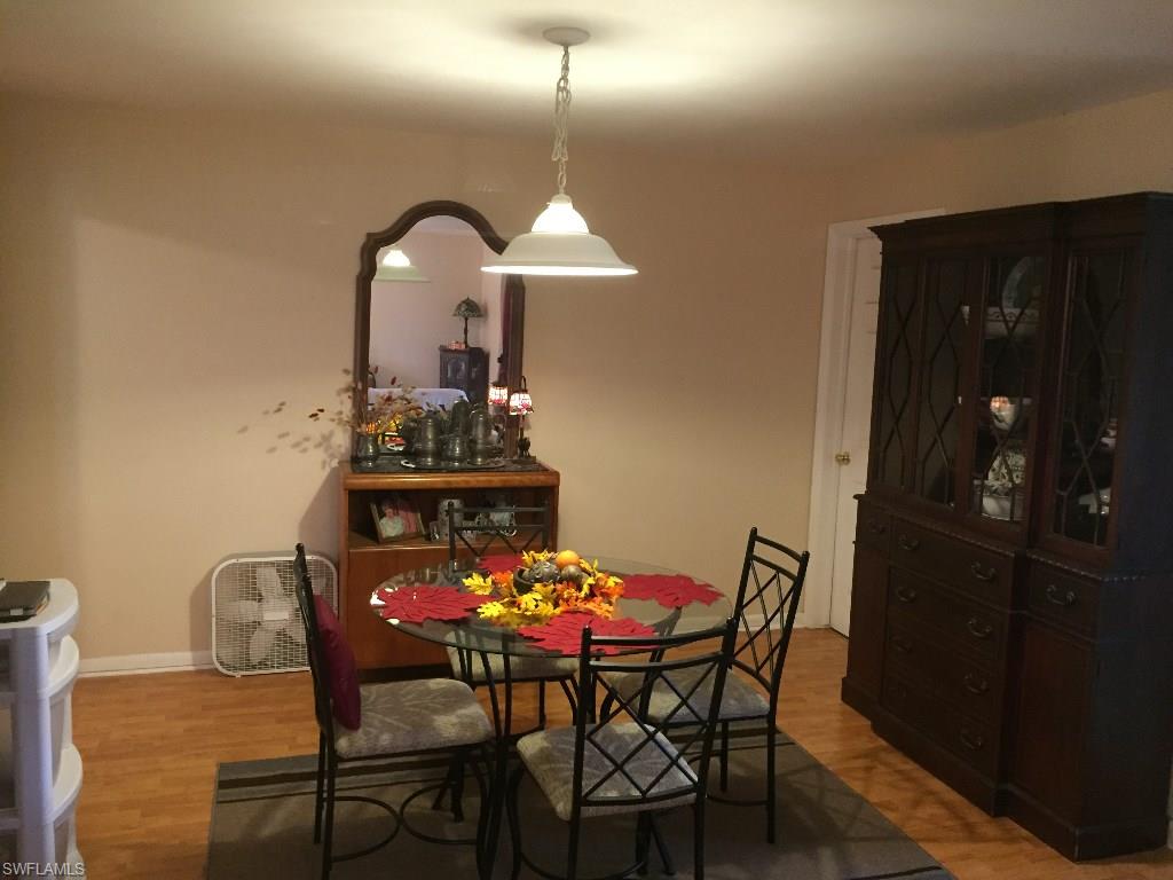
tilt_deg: -6.4
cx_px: 586
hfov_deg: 61.7
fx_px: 983
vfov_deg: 48.2
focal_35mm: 29
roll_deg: -2.5
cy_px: 440
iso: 250
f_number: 2.2
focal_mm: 4.15
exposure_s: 1/15
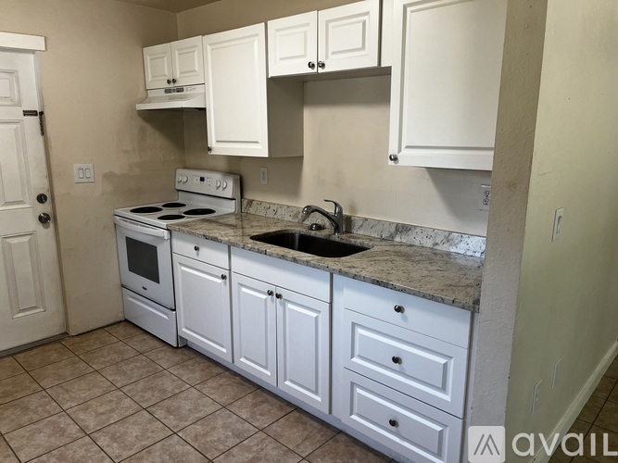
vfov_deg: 53.0
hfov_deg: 67.3
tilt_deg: -12.7
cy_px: 232
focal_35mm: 26
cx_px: 309
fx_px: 464
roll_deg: +0.0
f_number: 1.6
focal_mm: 5.1
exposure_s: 1/120
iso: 100
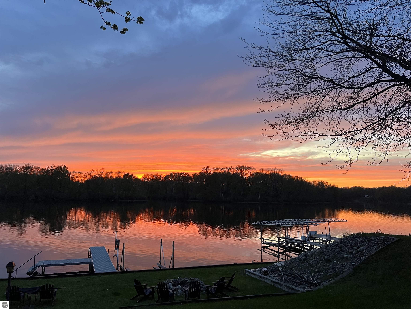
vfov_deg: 53.1
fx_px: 309
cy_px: 154
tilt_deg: +7.2
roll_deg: -1.8
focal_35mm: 26
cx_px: 206
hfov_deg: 67.3
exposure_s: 1/60
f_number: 1.5
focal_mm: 5.7
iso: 200
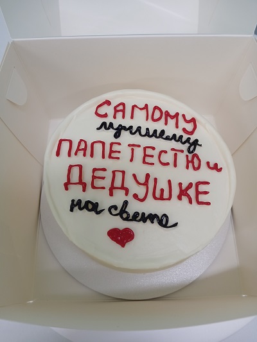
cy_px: 171
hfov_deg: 53.1
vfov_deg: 67.3
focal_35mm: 26
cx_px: 128
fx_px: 257
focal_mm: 3.98
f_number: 1.8
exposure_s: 1/50
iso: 80
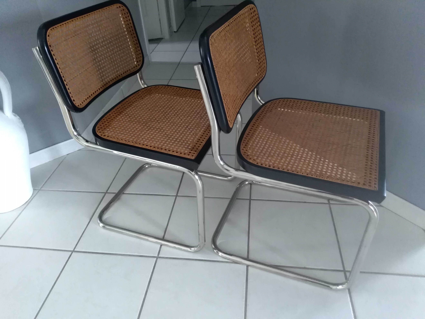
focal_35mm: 26
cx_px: 212
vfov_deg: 53.1
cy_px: 160
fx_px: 319
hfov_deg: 67.3
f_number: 2
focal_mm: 3.54
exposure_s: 1/33.3
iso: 909
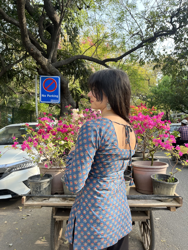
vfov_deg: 67.3
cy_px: 125
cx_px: 94
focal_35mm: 26
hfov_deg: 53.1
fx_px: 188
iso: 40
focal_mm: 5.1
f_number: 1.6
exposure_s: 1/266
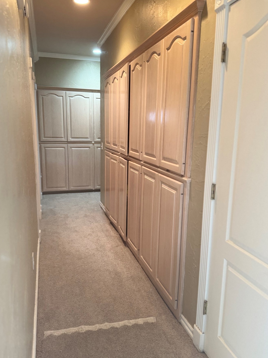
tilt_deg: -11.6
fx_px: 268
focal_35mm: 26
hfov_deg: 53.0
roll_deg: -0.2
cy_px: 180
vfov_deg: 67.3
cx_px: 127
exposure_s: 1/60
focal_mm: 6.76
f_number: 1.78
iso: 320
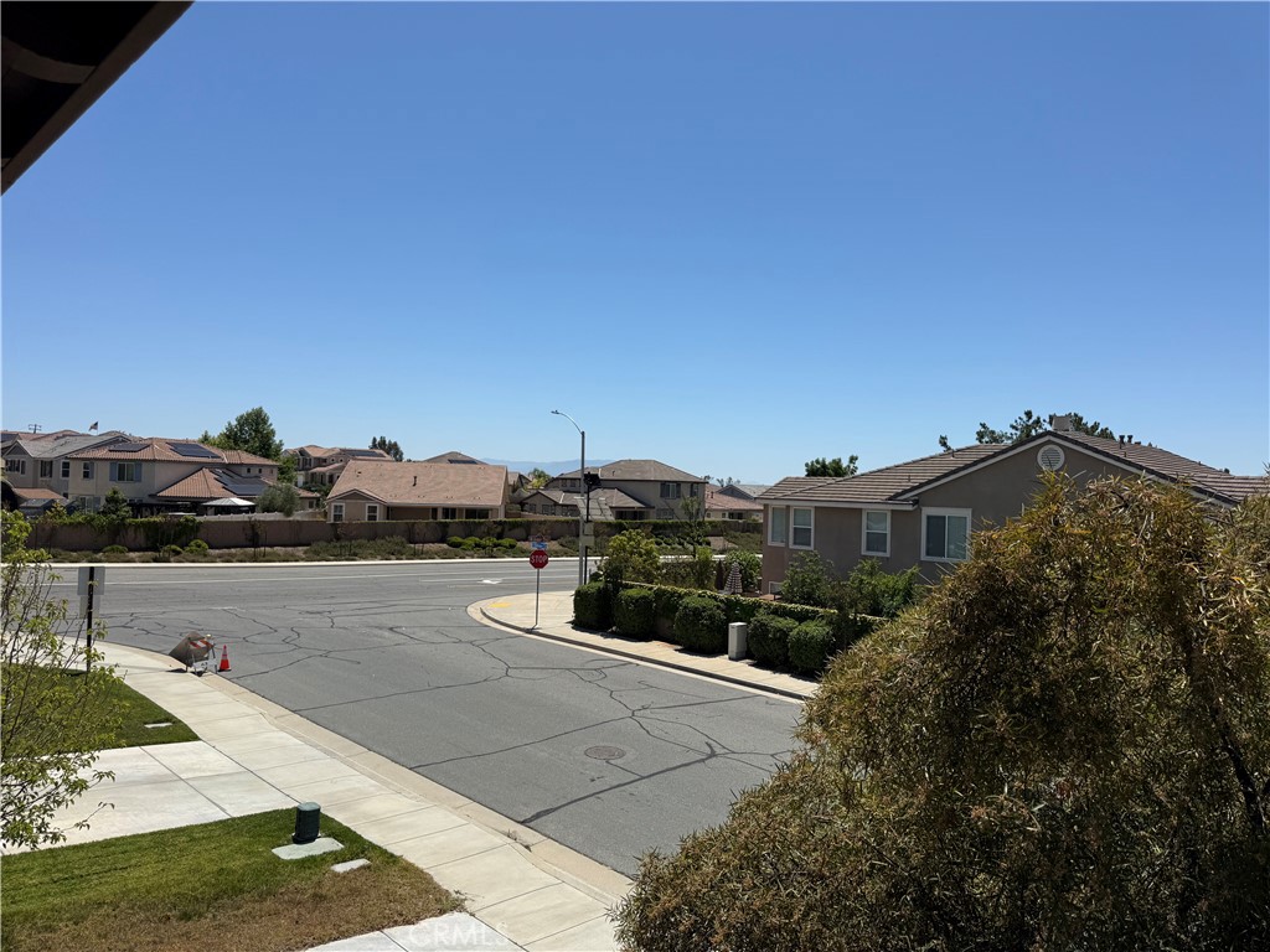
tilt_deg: +1.6
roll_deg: -1.9
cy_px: 476
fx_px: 881
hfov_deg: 71.6
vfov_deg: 56.8
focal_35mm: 24
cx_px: 635
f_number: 1.78
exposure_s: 1/8130
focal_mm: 6.76
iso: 80
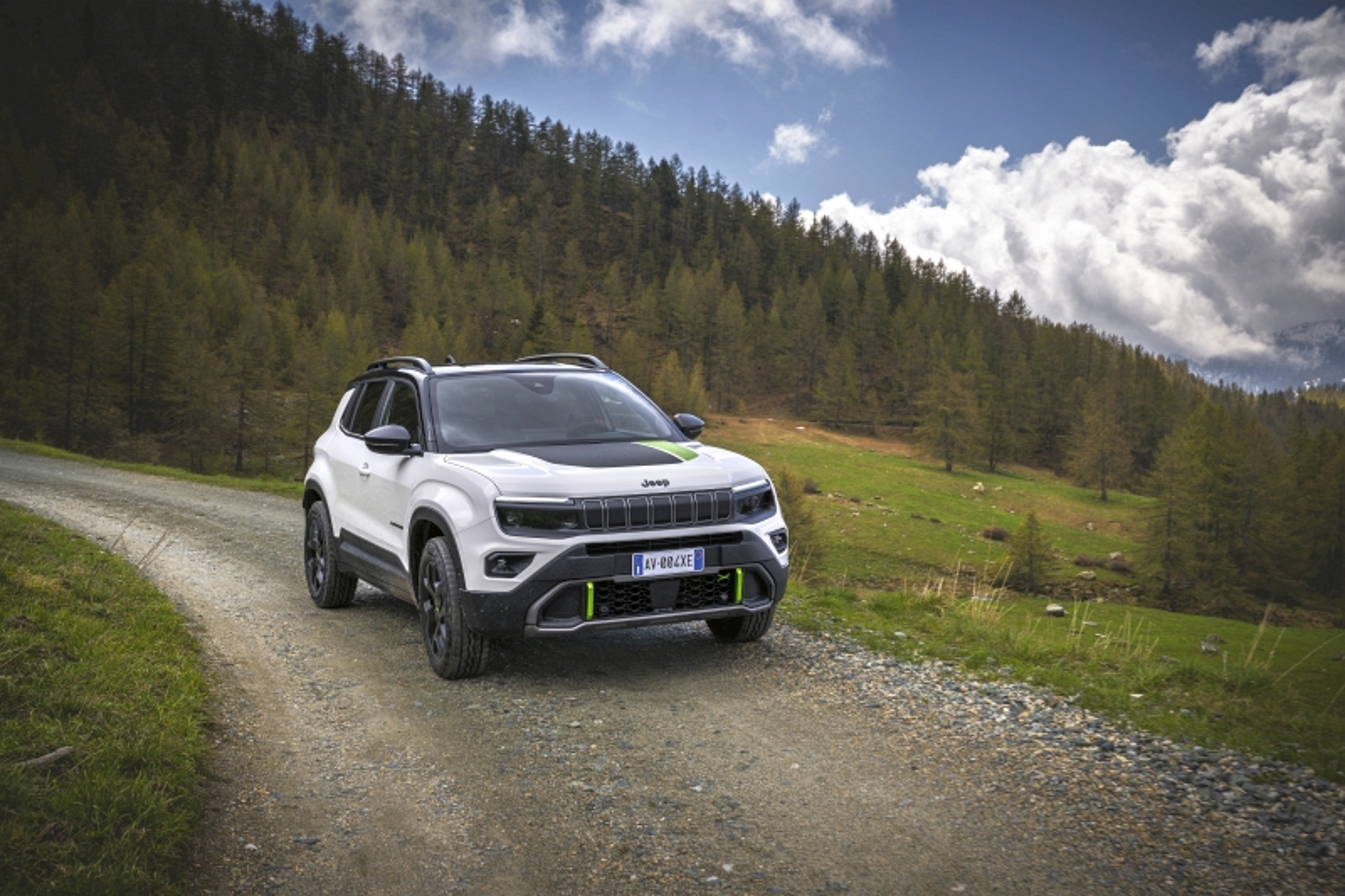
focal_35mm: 39
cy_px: 448
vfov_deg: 34.2
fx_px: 1457
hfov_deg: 49.6
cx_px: 672
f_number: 7.1
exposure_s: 1/200
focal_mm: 39
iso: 64
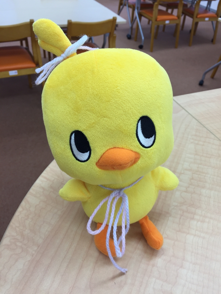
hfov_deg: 48.2
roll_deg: -4.0
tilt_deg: -40.6
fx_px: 247
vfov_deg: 61.7
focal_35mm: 29
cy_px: 147
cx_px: 110
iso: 32
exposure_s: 1/60
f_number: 2.2
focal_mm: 4.15
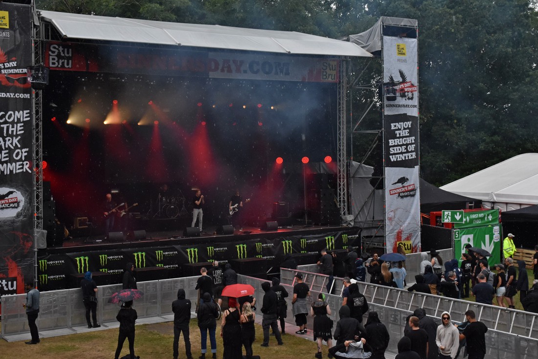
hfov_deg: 41.4
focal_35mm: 48
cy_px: 164
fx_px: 711
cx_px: 246
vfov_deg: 28.3
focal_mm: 29
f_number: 7.1
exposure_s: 1/1000
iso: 1250
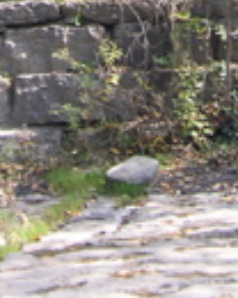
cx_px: 64
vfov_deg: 9.8
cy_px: -300
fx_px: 1611
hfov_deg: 8.4
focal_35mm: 183
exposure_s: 1/157
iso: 100
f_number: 2.8
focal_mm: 8
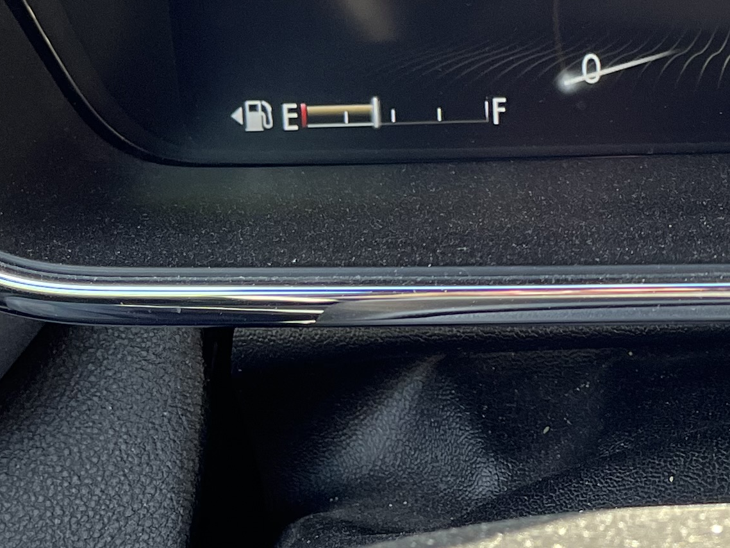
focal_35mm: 92
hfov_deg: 20.7
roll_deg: +0.6
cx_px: 704
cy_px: -37
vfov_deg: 15.7
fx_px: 1941
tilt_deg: -17.9
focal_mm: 5.1
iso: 125
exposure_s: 1/121
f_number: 1.6
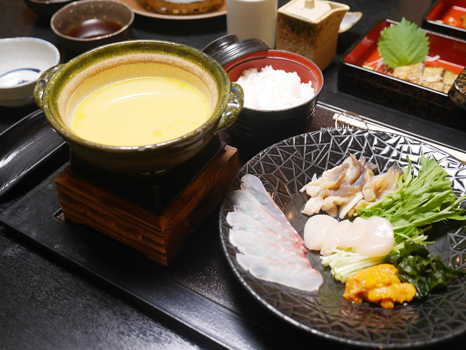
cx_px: 233
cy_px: 175
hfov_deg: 41.2
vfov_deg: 31.5
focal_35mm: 46
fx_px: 619
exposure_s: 1/60
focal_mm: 23
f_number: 2.8
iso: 800
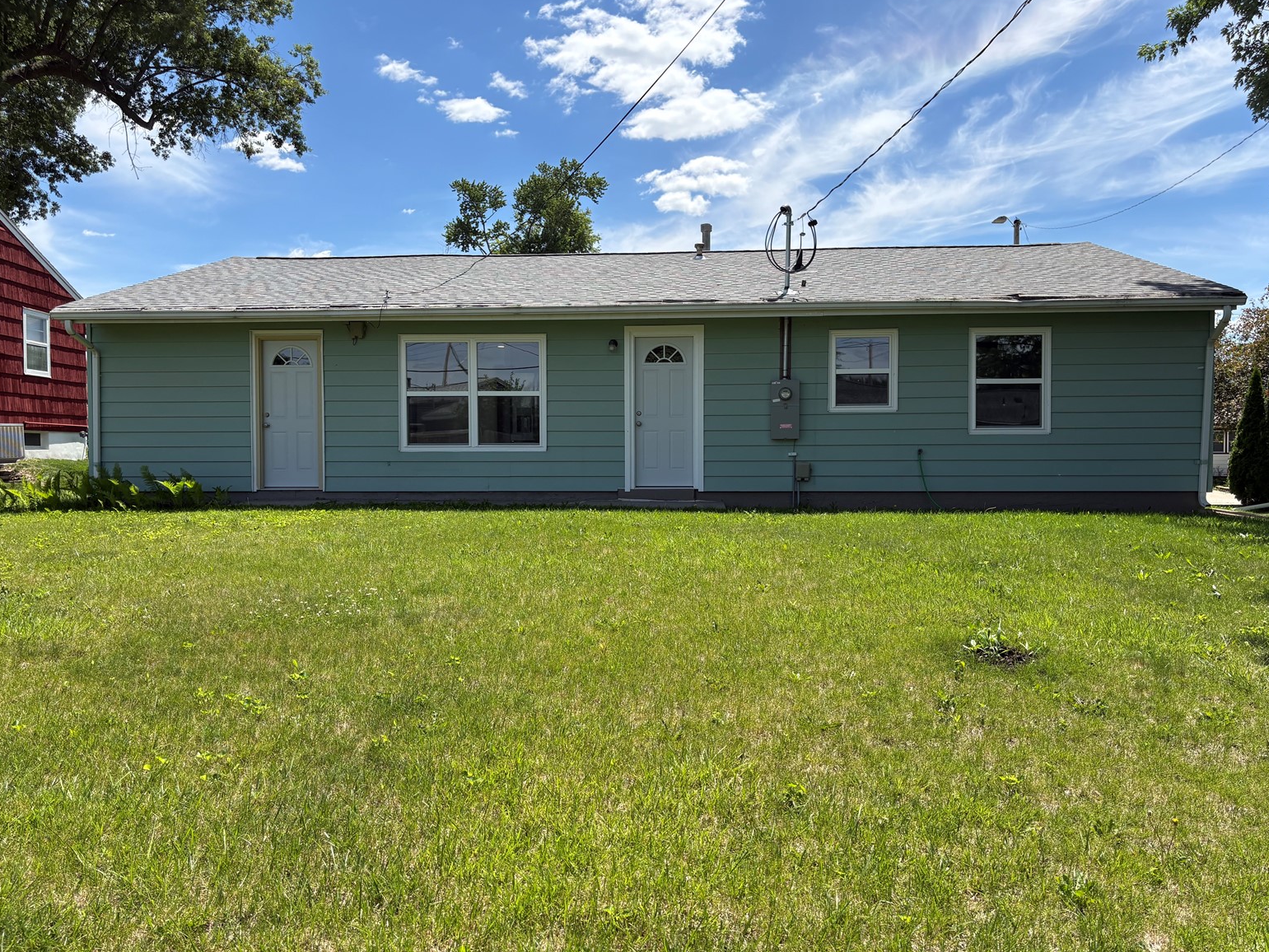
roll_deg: +0.3
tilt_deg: -0.6
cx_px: 641
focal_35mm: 27
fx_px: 990
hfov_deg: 65.3
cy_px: 472
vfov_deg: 51.4
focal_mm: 5.96
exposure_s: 1/3125
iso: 50
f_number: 1.6
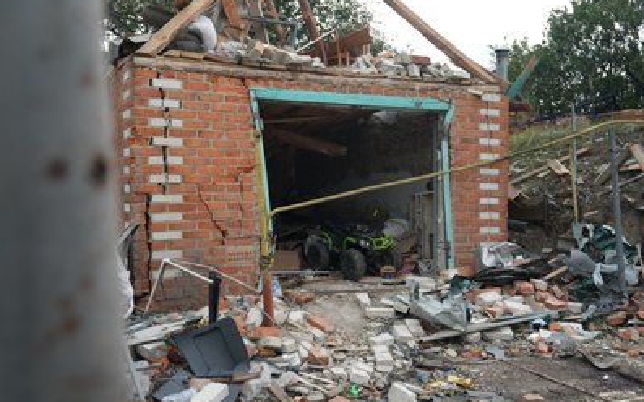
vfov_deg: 34.4
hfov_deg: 52.8
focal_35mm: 37
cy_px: 195
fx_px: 649
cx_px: 321
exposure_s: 1/60
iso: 100
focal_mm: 36
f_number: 2.8
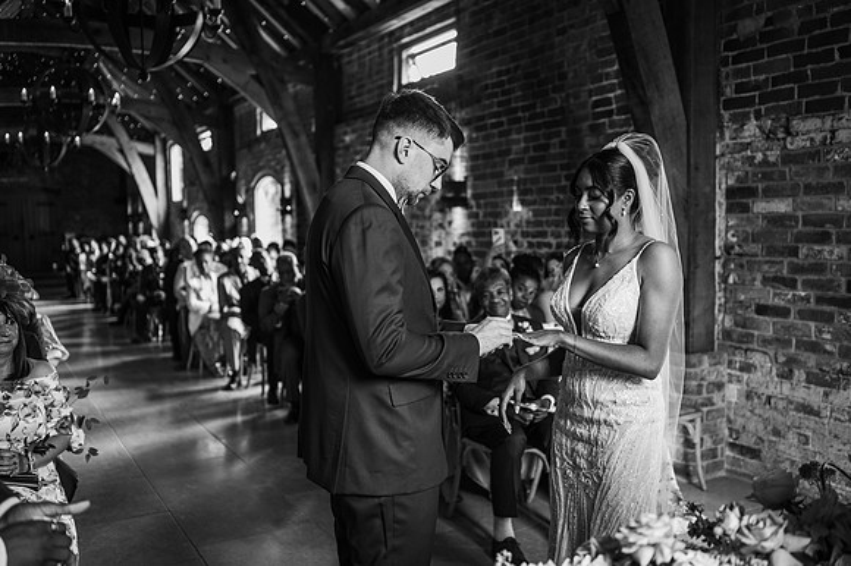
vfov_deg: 37.8
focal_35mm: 35
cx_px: 426
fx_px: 827
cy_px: 283
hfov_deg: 54.5
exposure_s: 1/200
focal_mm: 35
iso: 1100
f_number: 2
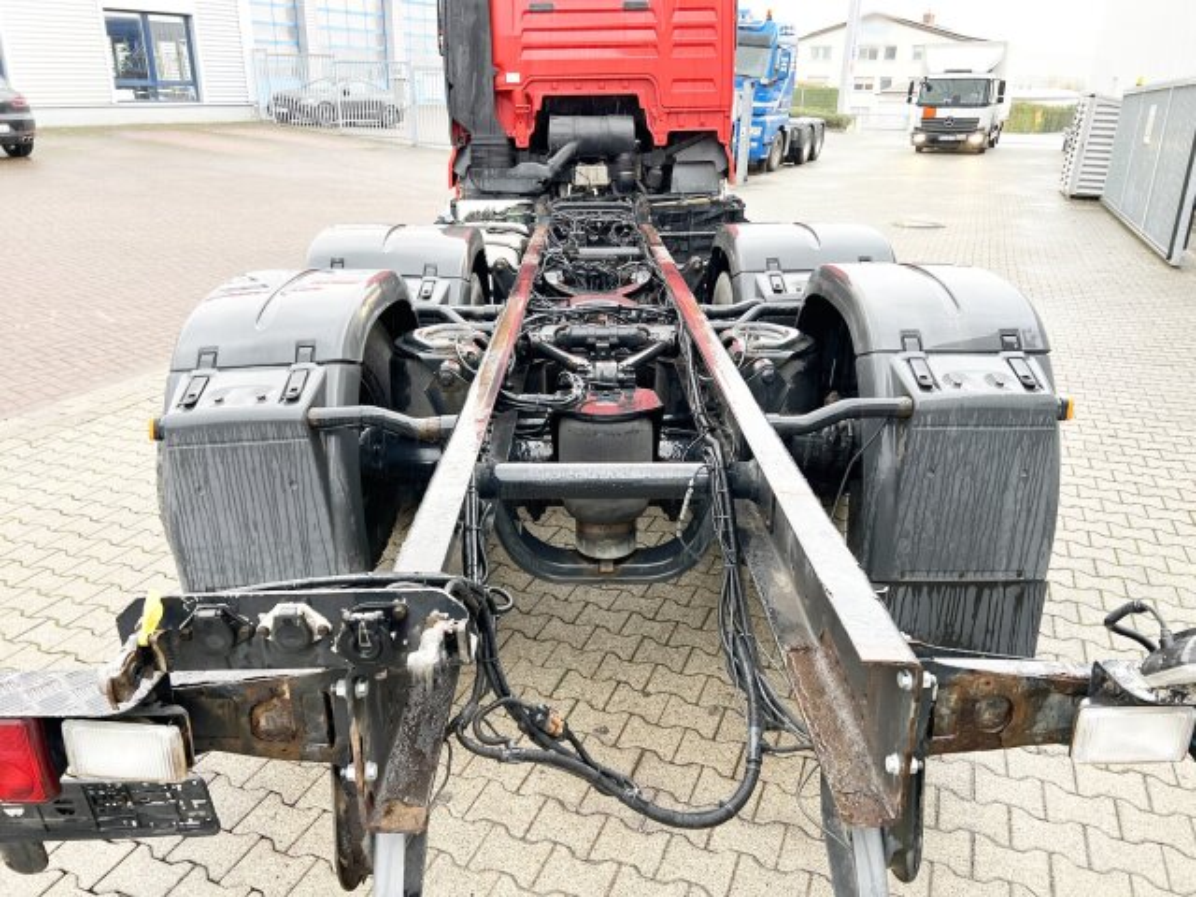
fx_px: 898
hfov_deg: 67.3
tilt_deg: -18.9
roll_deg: -1.3
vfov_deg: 53.1
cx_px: 598
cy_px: 448
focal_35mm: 26
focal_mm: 5.7
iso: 125
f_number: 1.5
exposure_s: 1/121
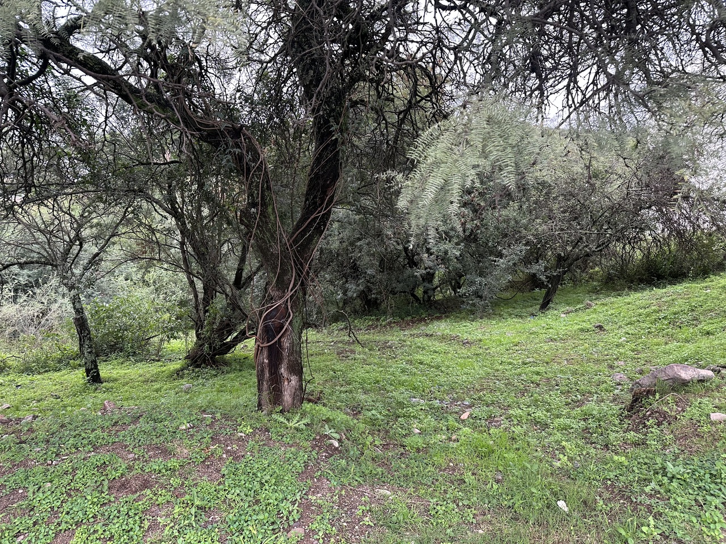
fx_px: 503
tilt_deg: -11.7
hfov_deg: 71.6
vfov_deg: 56.8
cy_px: 272
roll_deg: -1.3
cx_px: 363
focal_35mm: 24
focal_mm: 6.86
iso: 125
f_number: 1.78
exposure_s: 1/121
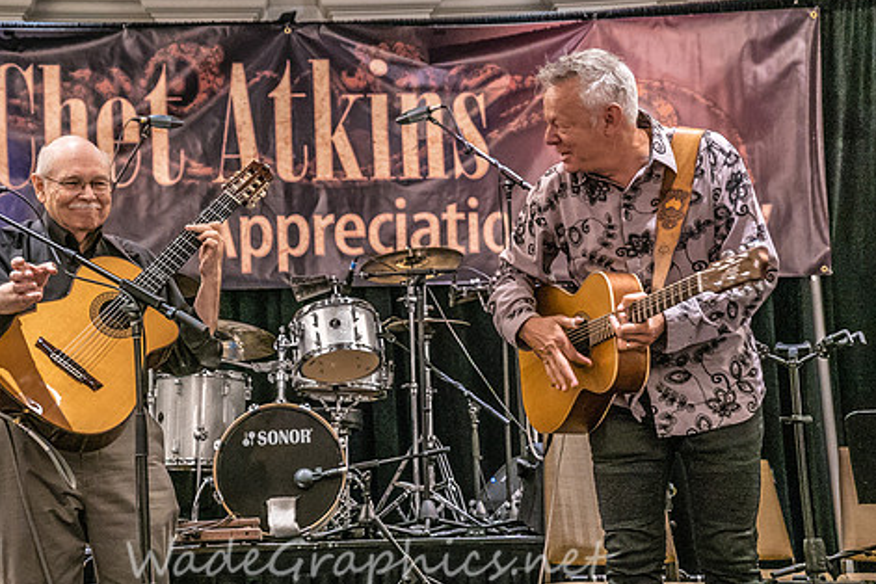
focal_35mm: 85
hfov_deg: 23.9
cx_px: 355
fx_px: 2068
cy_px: 319
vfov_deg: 16.1
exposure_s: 1/160
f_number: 5.6
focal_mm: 69
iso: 8000
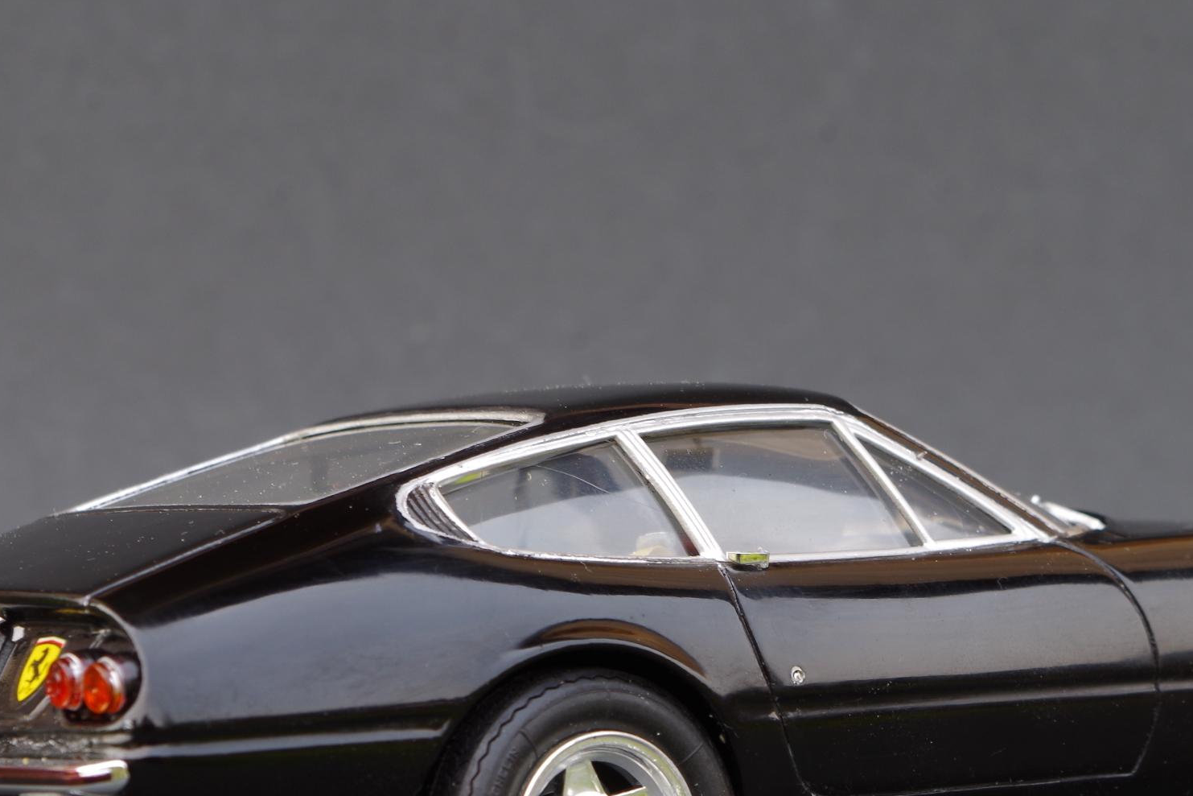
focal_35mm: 116
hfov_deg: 17.6
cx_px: 699
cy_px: 641
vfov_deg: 11.8
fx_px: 3844
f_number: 11
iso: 100
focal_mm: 42.5
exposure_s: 1/20
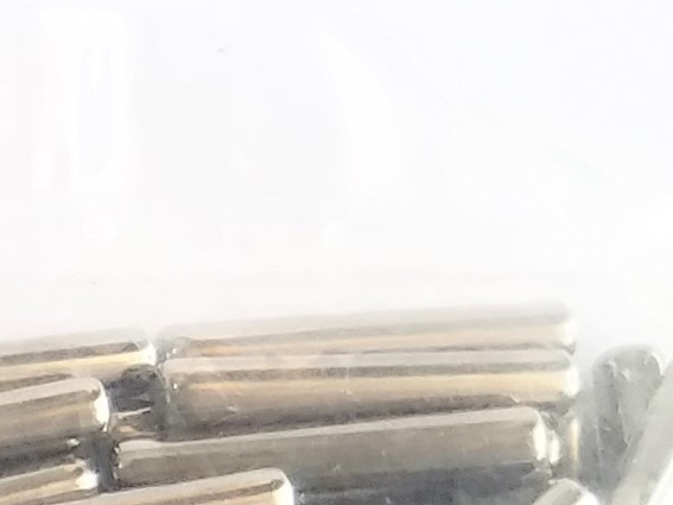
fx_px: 3596
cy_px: 936
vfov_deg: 7.7
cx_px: -1084
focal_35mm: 185
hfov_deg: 9.3
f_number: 1.7
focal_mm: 4.2
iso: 64
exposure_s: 1/60
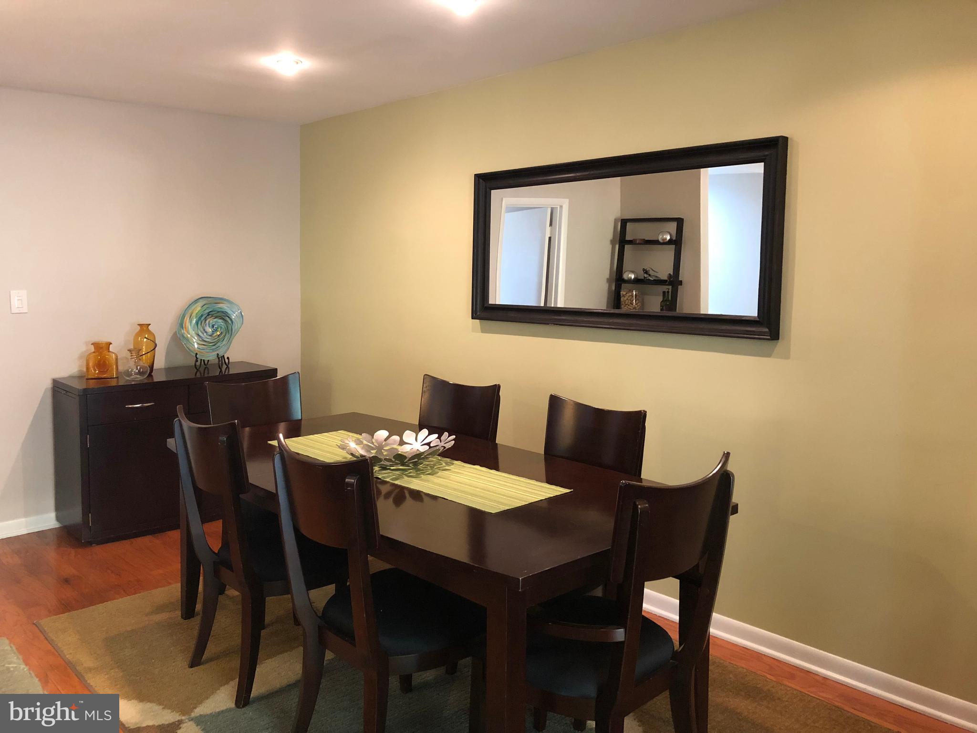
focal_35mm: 28
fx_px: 790
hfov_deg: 63.4
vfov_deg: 49.7
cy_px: 366
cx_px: 488
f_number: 1.8
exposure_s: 1/12
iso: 100
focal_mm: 3.99
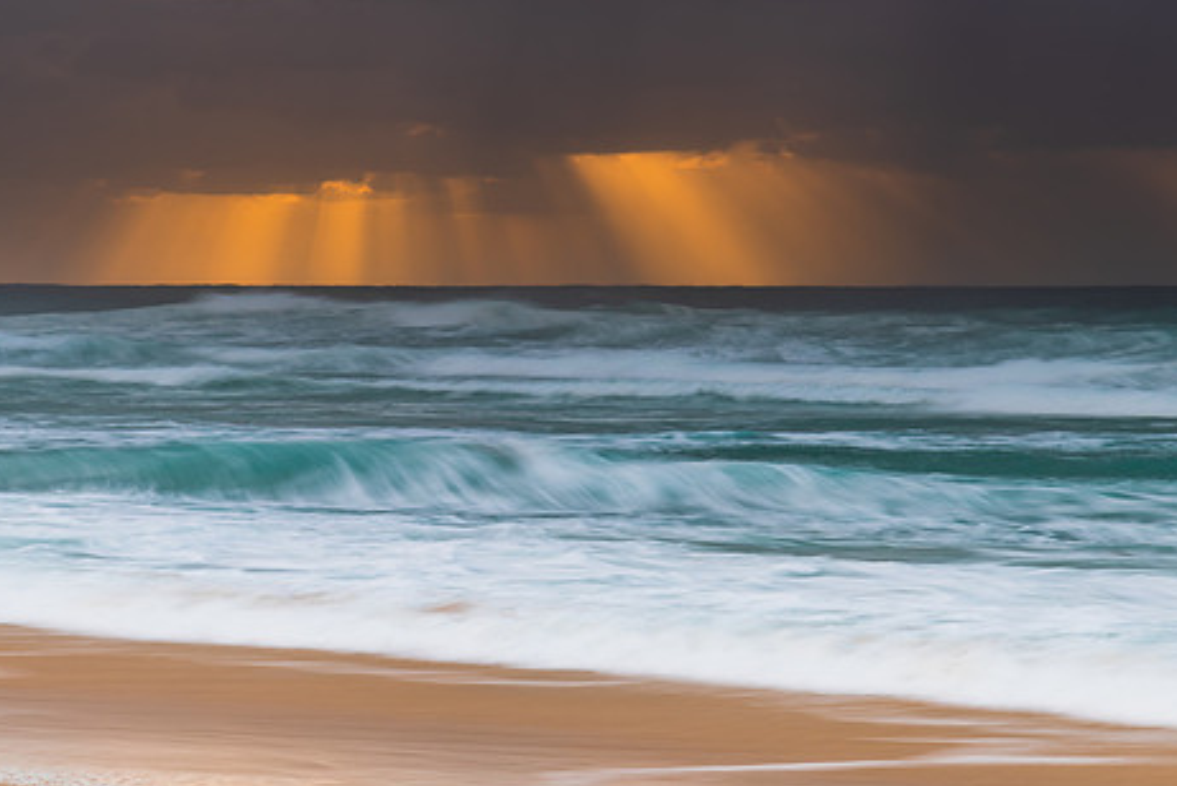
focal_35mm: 154
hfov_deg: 13.3
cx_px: 585
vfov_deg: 8.9
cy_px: 427
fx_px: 5038
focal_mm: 120
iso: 40
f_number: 8
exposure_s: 1/1.67
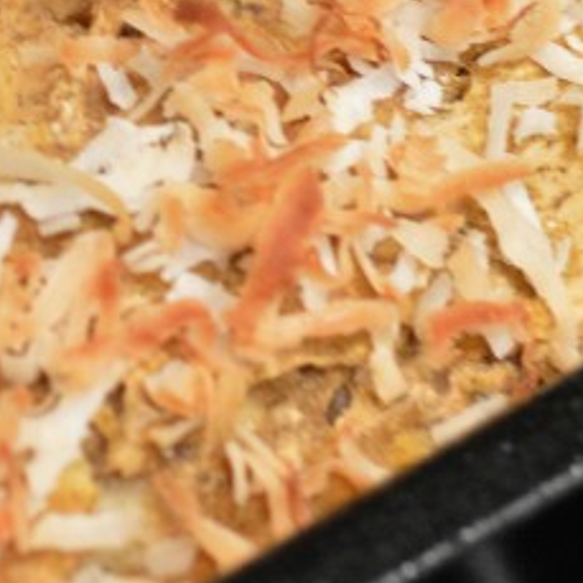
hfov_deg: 10.2
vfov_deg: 10.1
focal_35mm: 171
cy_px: -39
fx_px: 3258
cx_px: 140
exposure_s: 1/15
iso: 2000
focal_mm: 30
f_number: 4.5
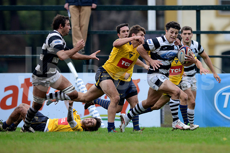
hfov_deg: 4.9
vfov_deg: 3.3
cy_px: 76
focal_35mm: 420
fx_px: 2684
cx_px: 115
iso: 1100
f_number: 4
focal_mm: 420
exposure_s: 1/800
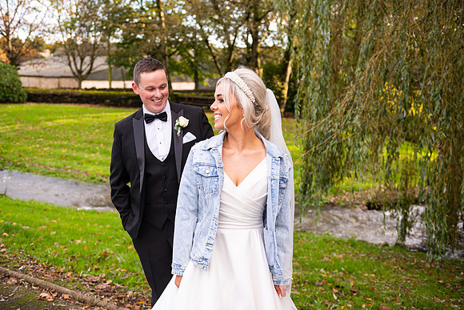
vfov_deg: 35.1
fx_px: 490
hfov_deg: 50.7
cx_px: 232
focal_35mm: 38
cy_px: 155
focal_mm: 38
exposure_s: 1/160
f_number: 3.5
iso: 160
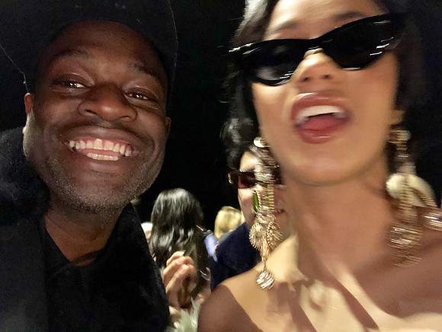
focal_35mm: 32
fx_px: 409
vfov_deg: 44.2
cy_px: 166
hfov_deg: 56.8
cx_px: 221
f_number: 2.2
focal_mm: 2.87
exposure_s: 1/16
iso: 320
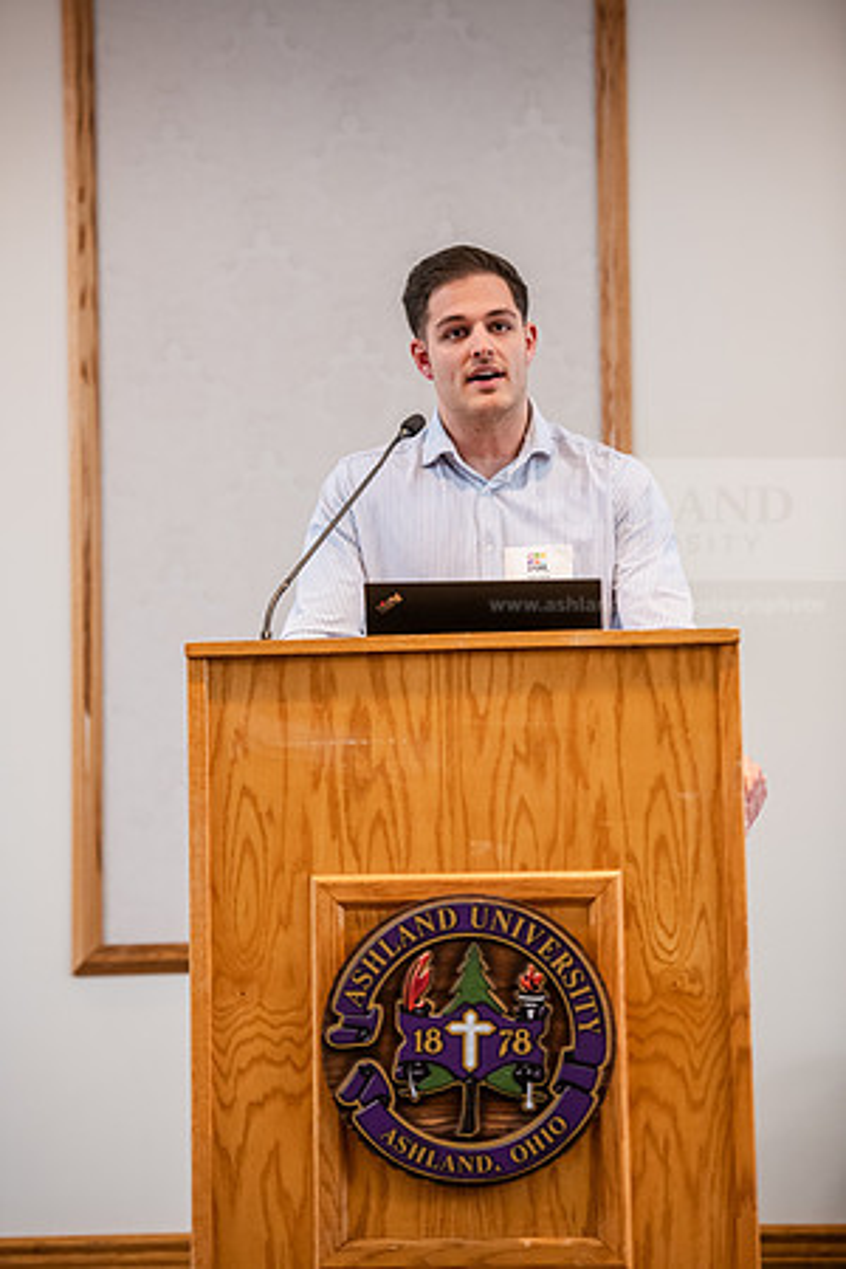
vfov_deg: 16.8
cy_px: 634
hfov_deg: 11.2
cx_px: 423
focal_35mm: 122
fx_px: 4300
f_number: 3.2
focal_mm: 122
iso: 2000
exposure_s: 1/200
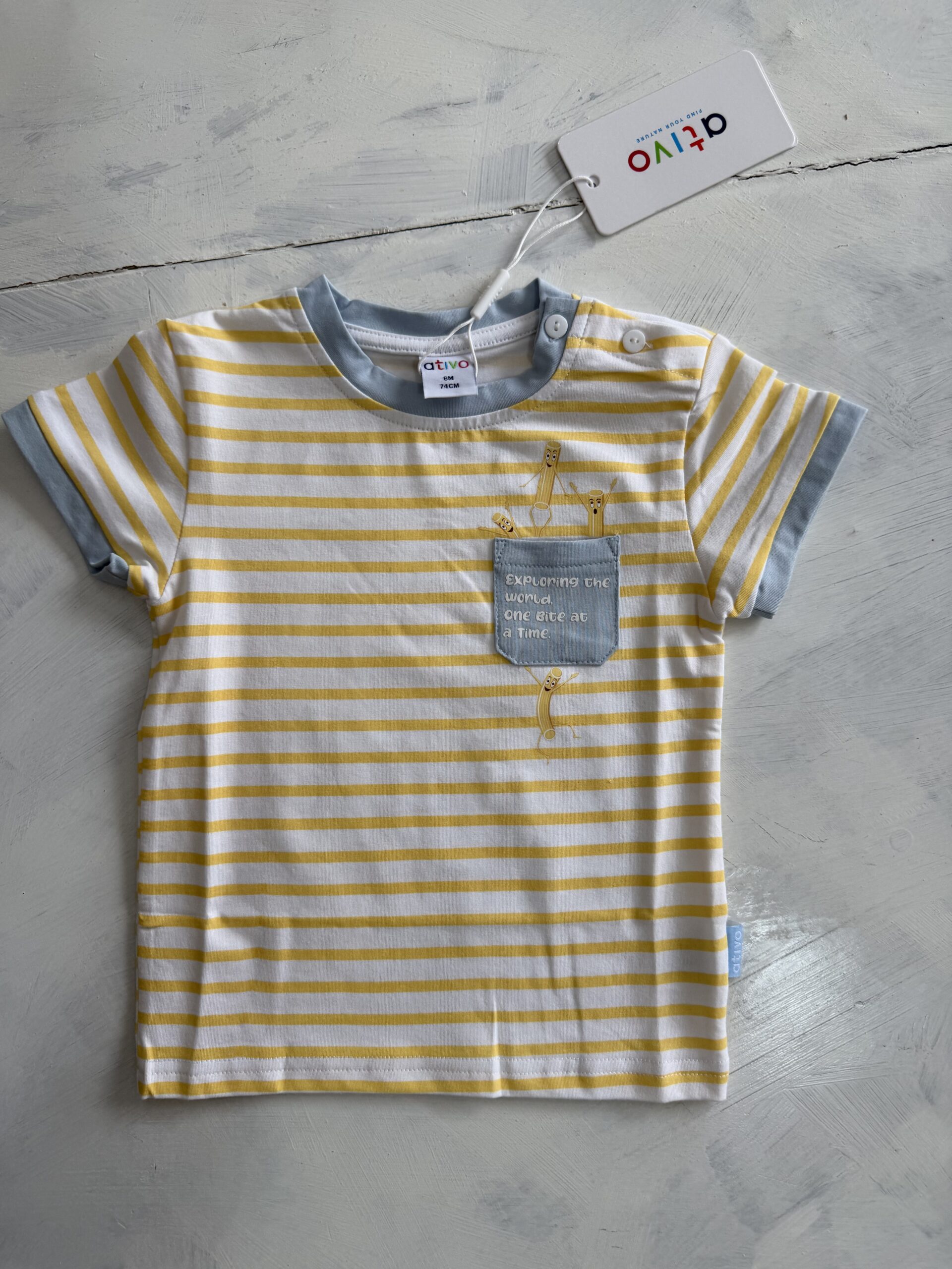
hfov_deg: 56.8
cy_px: 634
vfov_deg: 71.6
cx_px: 476
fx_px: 880
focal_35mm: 24
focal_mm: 6.76
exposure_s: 1/240
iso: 64
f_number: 1.78
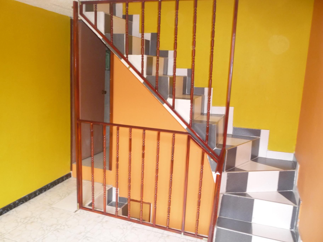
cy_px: 121
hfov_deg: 60.0
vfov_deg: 46.8
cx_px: 162
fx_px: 280
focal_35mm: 30
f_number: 3.3
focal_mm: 5.2
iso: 320
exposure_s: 1/30
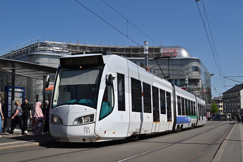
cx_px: 122
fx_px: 324
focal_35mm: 48
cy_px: 81
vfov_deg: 28.1
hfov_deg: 41.1
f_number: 20
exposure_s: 1/500
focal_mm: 48
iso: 400
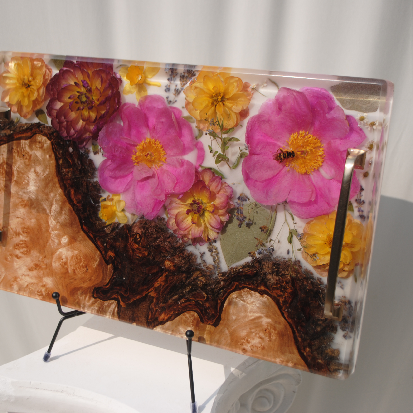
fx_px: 729
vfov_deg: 31.6
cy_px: 205
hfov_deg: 31.6
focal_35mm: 54
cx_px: 183
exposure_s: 1/1250
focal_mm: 28
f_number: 4.5
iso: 100
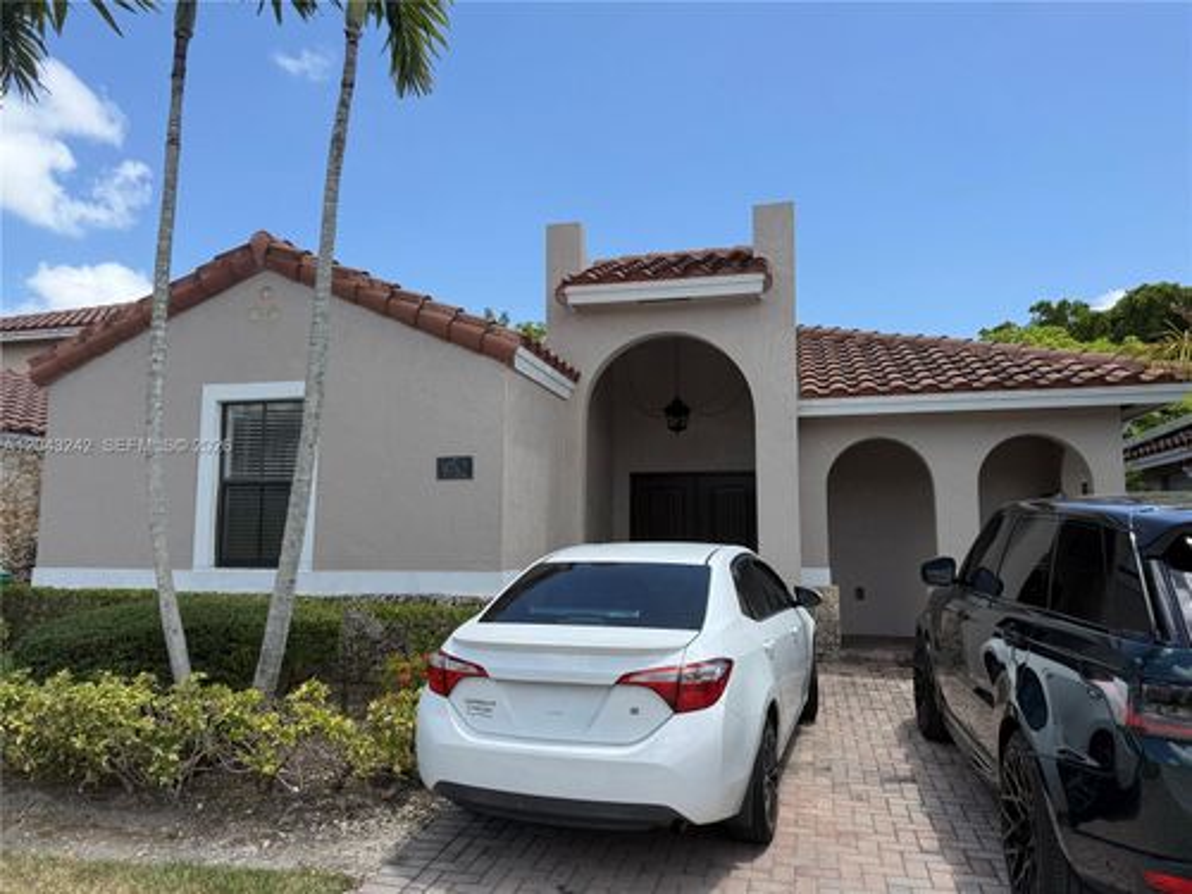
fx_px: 826
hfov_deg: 71.6
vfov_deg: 56.8
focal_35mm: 24
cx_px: 596
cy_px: 447
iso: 80
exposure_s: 1/3953
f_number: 1.78
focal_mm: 6.76
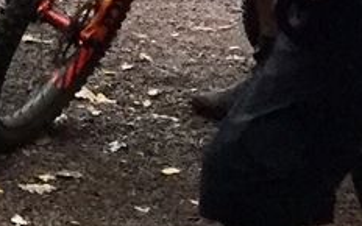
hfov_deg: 8.5
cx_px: -669
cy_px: -418
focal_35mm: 212
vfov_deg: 5.8
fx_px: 2092
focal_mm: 4.15
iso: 80
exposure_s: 1/33
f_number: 2.2
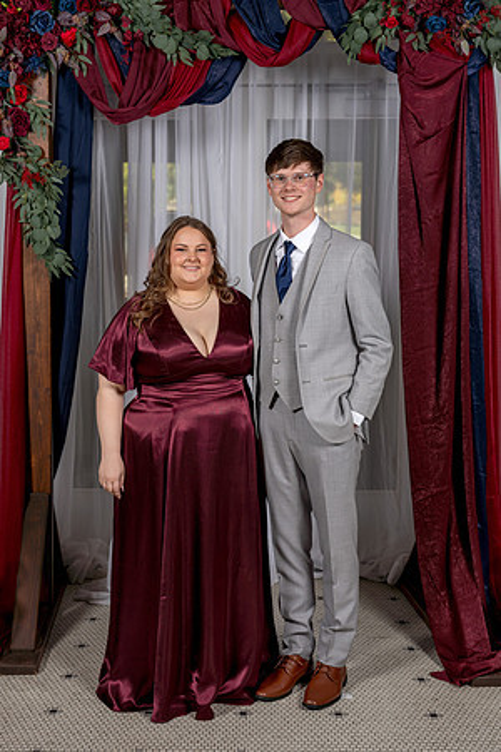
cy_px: 376
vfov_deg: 43.6
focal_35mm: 45
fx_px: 939
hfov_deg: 29.9
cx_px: 250
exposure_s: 1/160
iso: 100
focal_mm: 45
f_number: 5
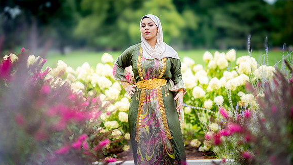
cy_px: 89
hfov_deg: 23.7
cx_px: 146
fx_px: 699
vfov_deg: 13.4
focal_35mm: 90
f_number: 1.4
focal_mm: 85
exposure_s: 1/1250
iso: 100
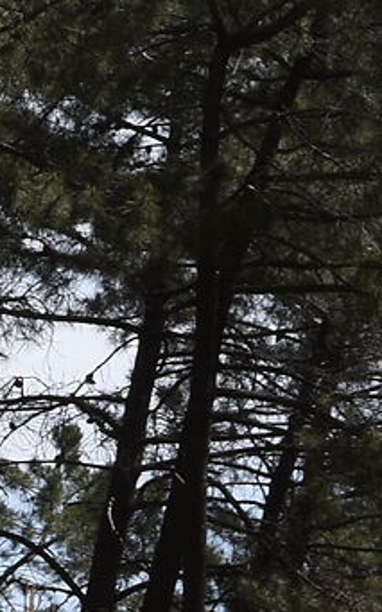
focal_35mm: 445
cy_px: 1276
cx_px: -1575
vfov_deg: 4.6
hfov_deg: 2.8
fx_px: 7416
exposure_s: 1/60
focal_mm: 62
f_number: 14
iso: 100
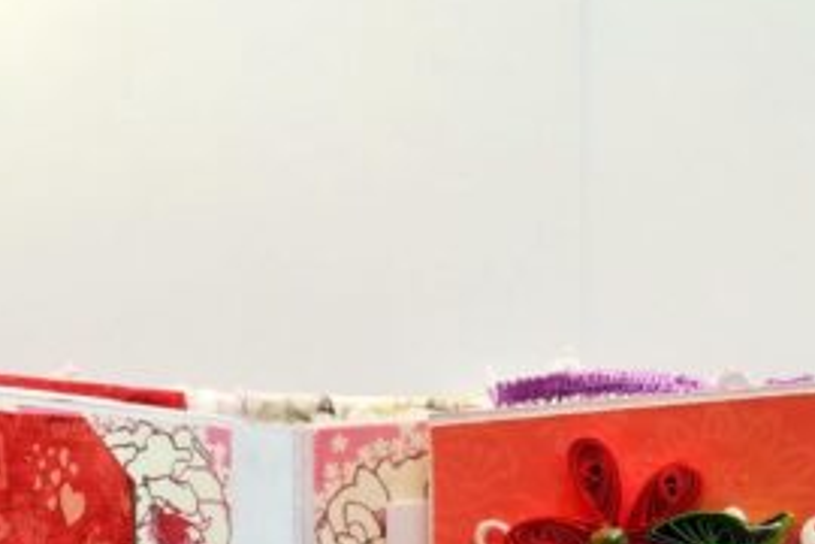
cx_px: 254
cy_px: 659
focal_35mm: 60
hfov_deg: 33.0
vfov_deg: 21.0
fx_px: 1358
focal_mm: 3.83
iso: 80
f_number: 2.2
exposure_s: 1/120
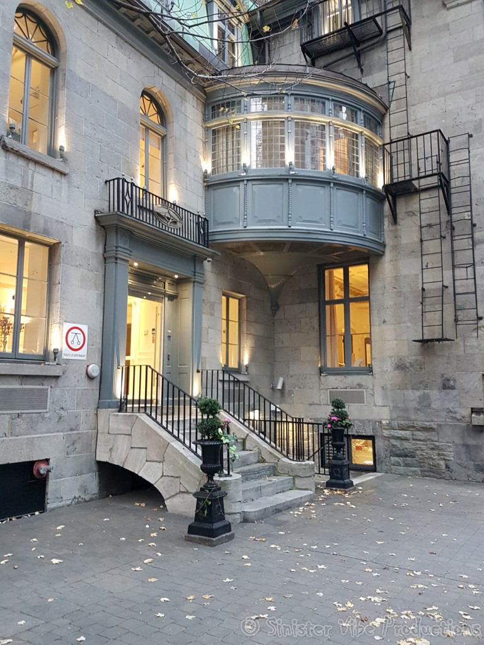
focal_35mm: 26
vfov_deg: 67.3
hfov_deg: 53.1
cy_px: 322
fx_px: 485
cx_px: 242
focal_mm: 4.2
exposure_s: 1/24
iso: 200
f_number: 1.7
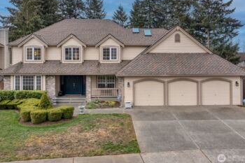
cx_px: 118
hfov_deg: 58.7
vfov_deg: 41.0
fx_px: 218
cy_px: 71
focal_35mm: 32
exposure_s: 1/800
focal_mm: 10.26
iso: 200
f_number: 5
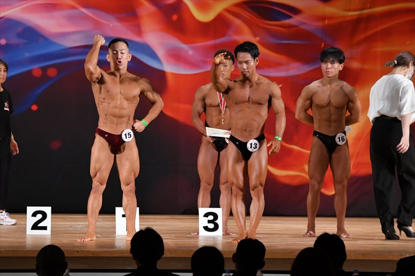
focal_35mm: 202
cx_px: 208
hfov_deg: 10.2
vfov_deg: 6.8
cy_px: 138
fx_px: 2328
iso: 3200
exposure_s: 1/400
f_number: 5.6
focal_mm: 135
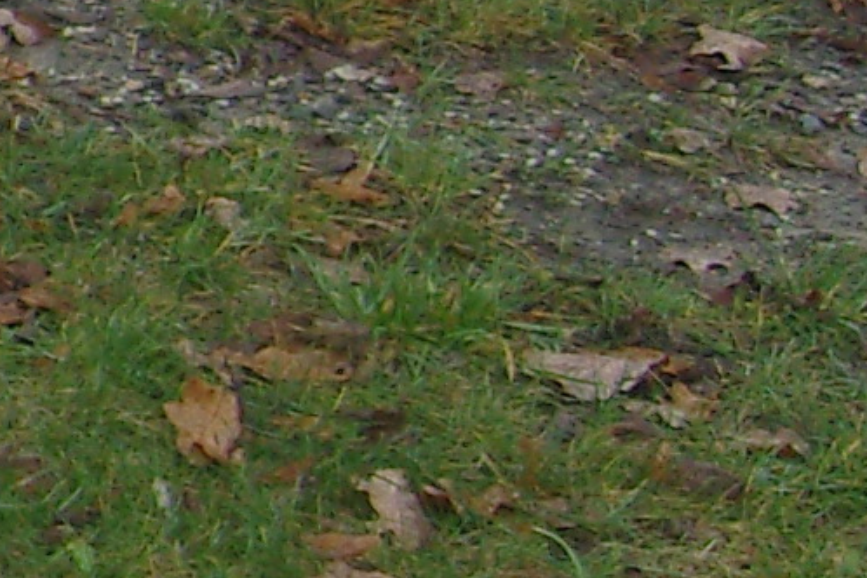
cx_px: -1906
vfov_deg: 5.8
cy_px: -453
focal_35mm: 232
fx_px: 5587
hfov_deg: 7.6
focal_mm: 7.3
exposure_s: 1/250
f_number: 2.8
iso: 100
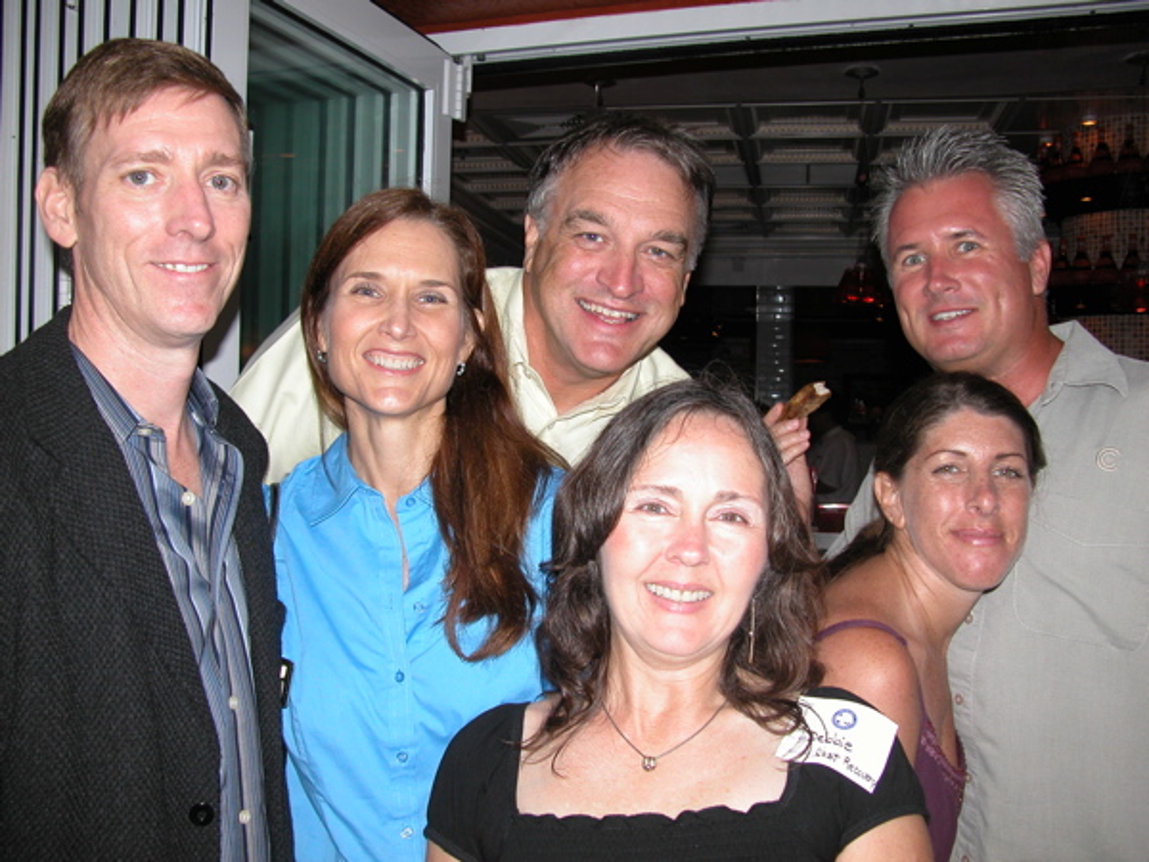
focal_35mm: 35
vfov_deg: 40.7
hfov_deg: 52.6
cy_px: 431
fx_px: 1162
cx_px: 574
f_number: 2.8
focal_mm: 8.9
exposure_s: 1/60
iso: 100
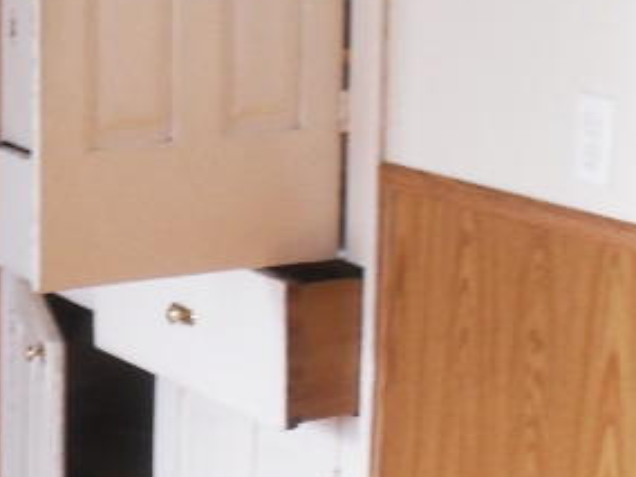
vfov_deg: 11.8
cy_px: 202
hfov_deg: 15.2
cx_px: -96
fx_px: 2315
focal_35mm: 126
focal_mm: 6.3
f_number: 3.2
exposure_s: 1/45
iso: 160
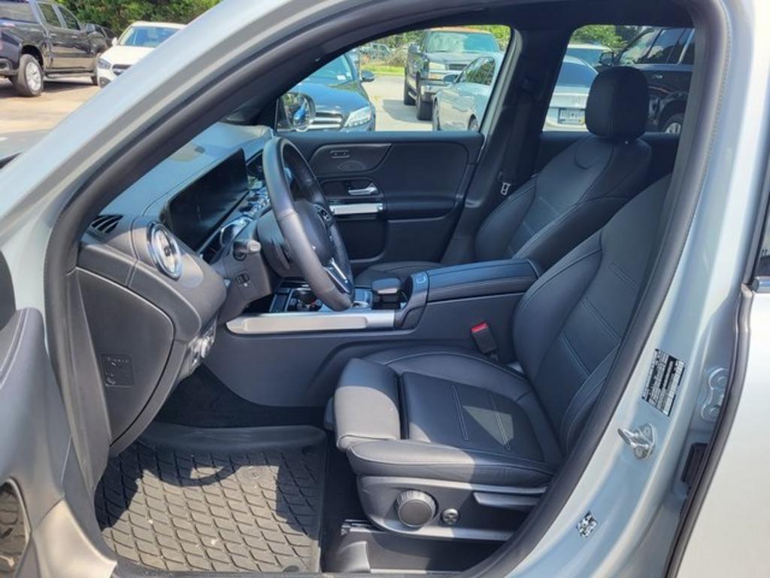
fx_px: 578
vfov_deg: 53.1
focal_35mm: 26
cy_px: 289
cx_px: 385
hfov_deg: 67.3
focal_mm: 5.4
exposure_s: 1/376
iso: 40
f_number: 1.8
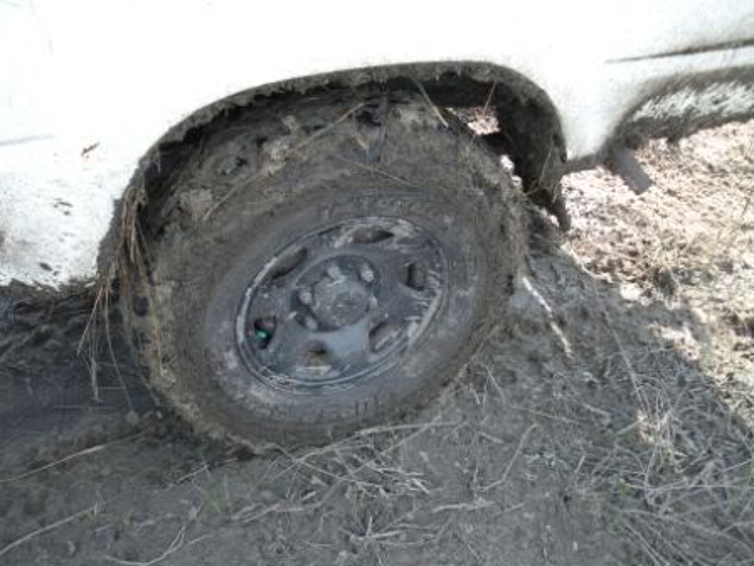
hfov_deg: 51.4
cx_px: 377
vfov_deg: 39.7
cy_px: 283
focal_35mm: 36
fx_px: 784
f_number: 3.5
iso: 64
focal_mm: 6.3
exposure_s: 1/80.1
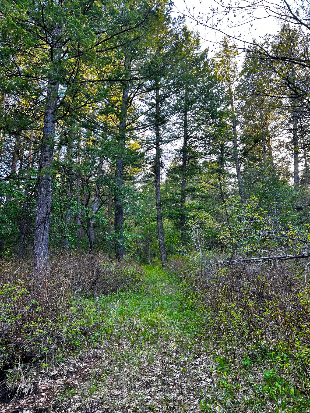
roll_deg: -0.8
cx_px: 155
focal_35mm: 26
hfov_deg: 53.1
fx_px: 310
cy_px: 206
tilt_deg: +21.2
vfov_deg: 67.3
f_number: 1.5
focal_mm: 5.7
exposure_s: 1/121
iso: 100
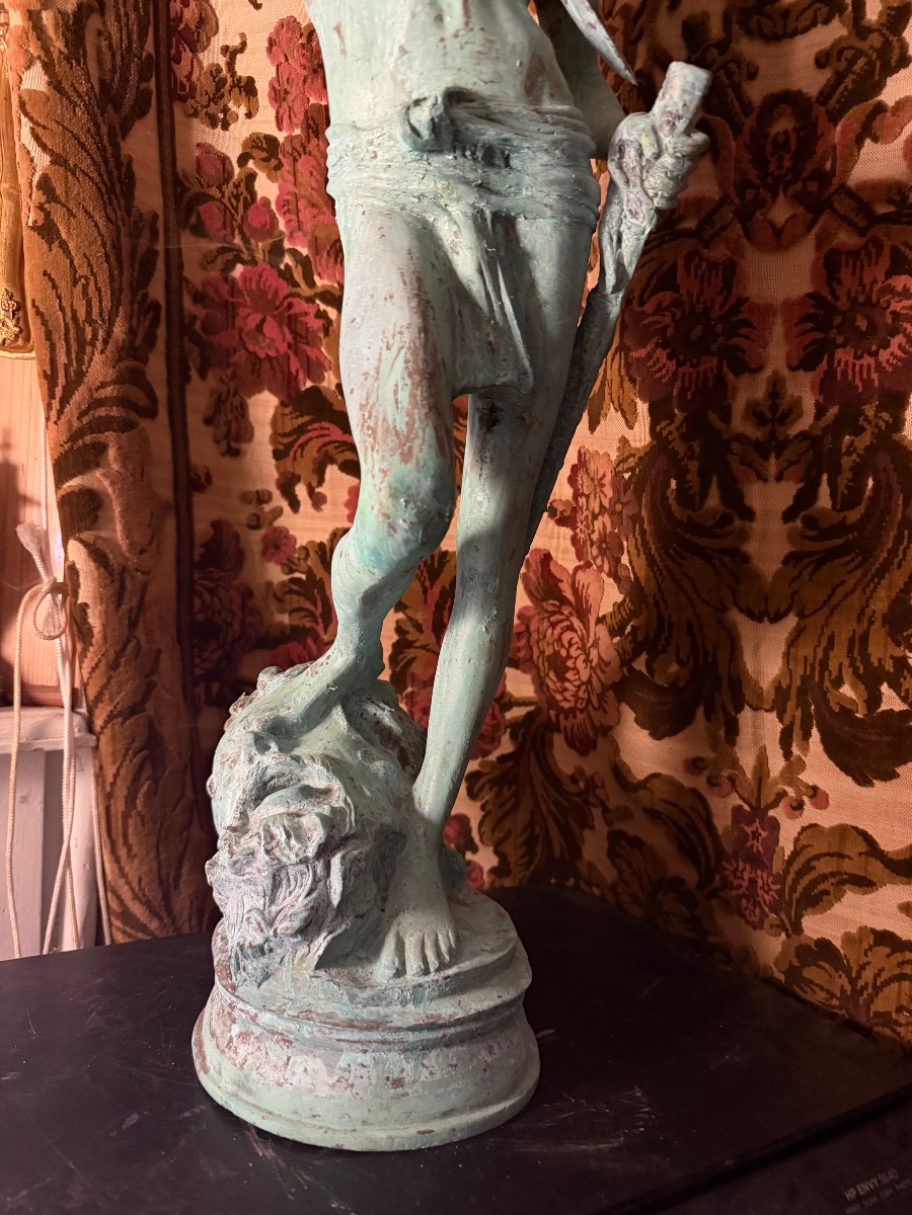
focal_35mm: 24
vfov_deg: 71.6
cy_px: 608
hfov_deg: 56.8
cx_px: 456
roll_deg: -2.9
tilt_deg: +0.4
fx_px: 843
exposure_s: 1/34
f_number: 1.78
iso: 800
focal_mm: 6.76
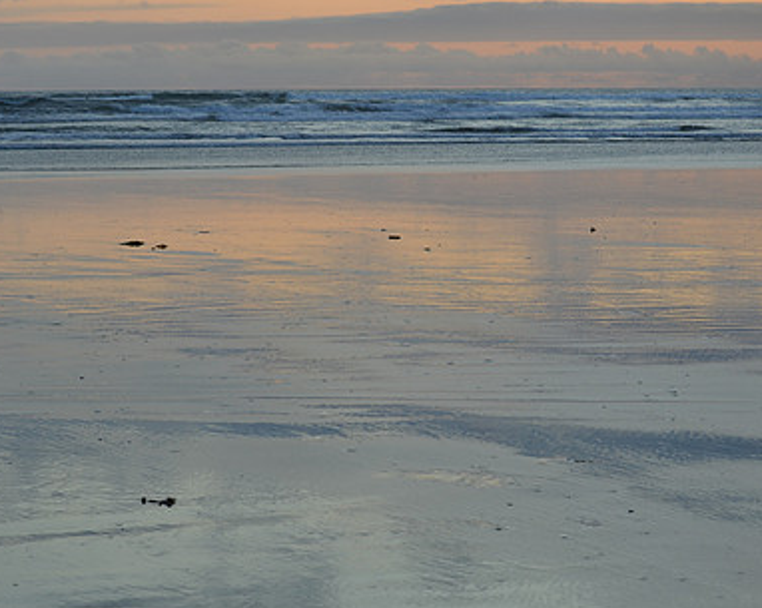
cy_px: 348
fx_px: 2653
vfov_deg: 13.1
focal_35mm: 118
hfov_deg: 16.3
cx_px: 295
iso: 100
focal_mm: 55
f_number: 6.3
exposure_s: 1/160
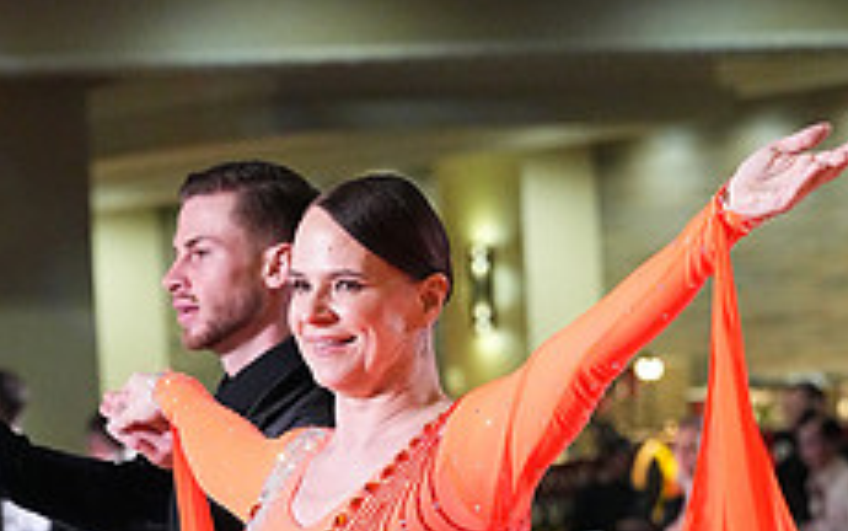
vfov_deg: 4.0
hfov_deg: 6.5
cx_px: 356
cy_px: 852
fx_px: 7492
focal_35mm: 324
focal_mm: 126
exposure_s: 1/400
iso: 10000
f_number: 5.6
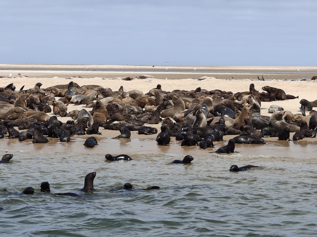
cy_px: 118
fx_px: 1282
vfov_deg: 10.6
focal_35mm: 140
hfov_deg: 14.1
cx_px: 158
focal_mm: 13.3
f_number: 2.55
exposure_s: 1/753
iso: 50
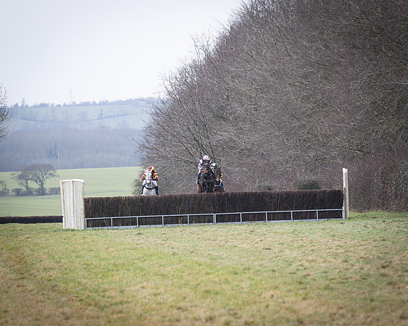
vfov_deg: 4.6
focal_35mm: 338
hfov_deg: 5.7
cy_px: 163
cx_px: 204
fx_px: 4080
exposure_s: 1/1000
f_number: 5
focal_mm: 200
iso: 400
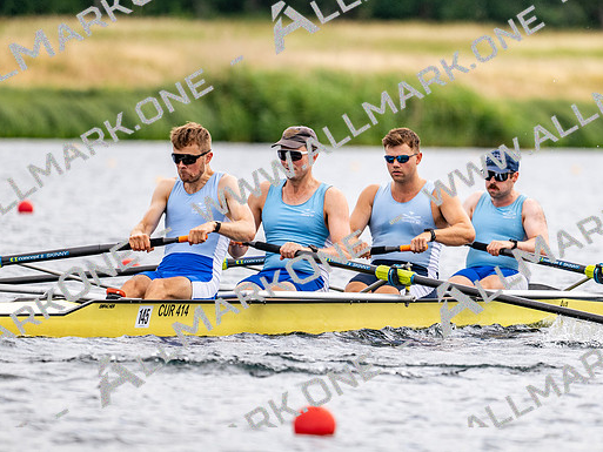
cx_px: 336
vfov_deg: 2.3
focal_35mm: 653
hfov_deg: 3.0
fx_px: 11378
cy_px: 226
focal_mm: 400
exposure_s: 1/2500
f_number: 4.5
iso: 280
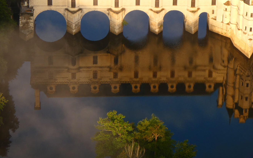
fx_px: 1131
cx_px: 166
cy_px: 22
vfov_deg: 8.0
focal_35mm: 164
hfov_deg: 12.8
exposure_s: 1/125
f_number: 4.8
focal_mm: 17.9
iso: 80
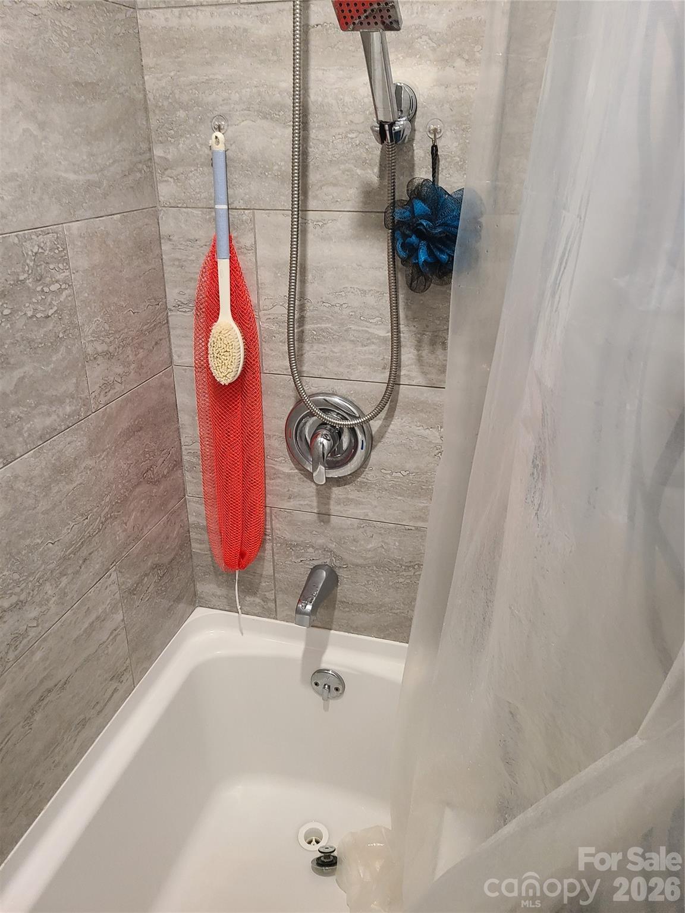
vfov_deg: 67.3
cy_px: 456
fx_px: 686
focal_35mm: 26
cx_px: 342
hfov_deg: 53.1
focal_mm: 5.4
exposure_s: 1/40
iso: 160
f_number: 1.8
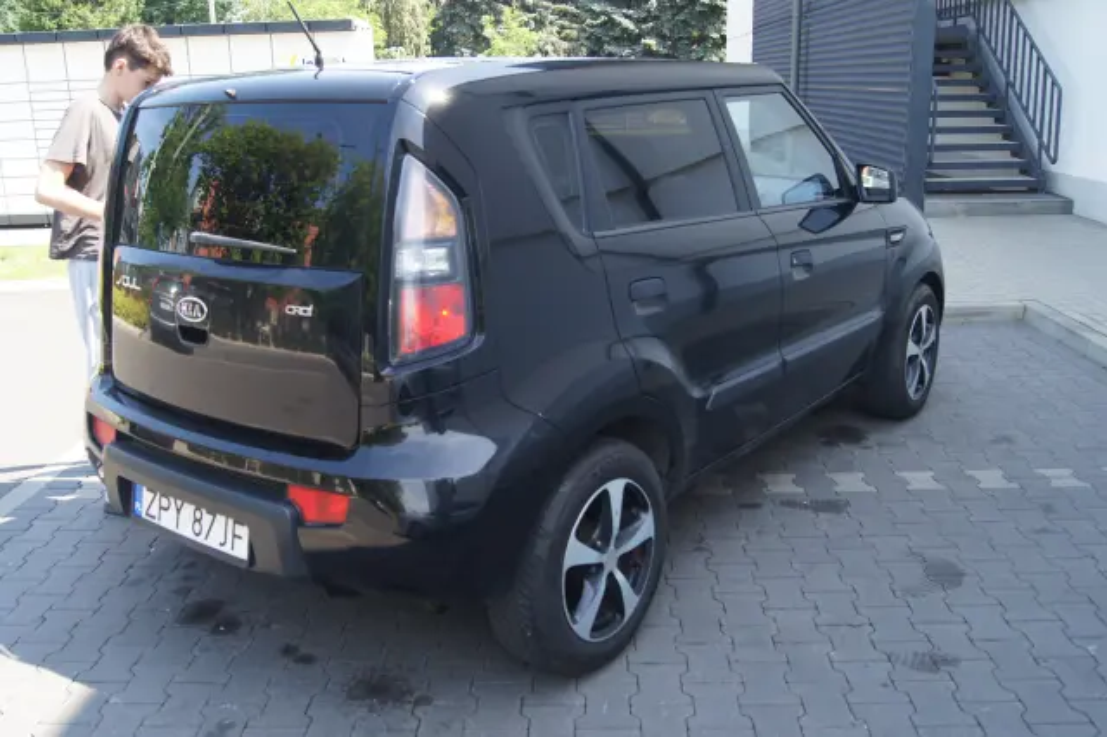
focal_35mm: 33
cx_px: 554
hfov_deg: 57.2
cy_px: 368
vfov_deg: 39.9
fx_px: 1014
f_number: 5
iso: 100
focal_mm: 22
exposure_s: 1/60
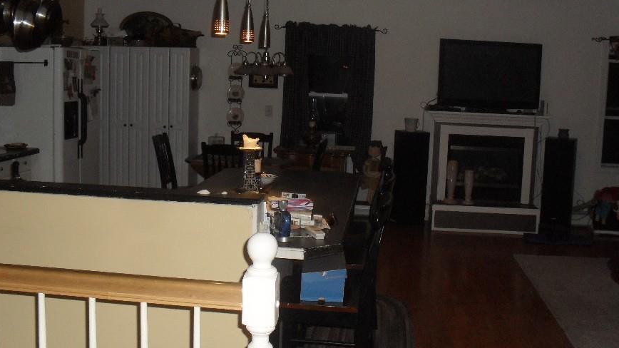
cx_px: 317
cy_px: 177
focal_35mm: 45
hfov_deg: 45.5
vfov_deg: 26.5
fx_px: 739
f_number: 3.2
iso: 240
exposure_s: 1/45
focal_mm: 6.3
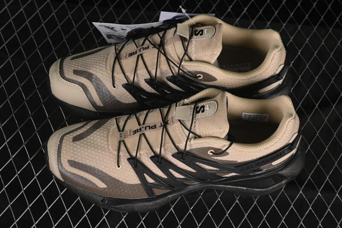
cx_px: 171
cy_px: 114
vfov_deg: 18.2
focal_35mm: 75
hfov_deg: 27.0
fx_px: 712
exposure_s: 1/60
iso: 160
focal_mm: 50
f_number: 6.3
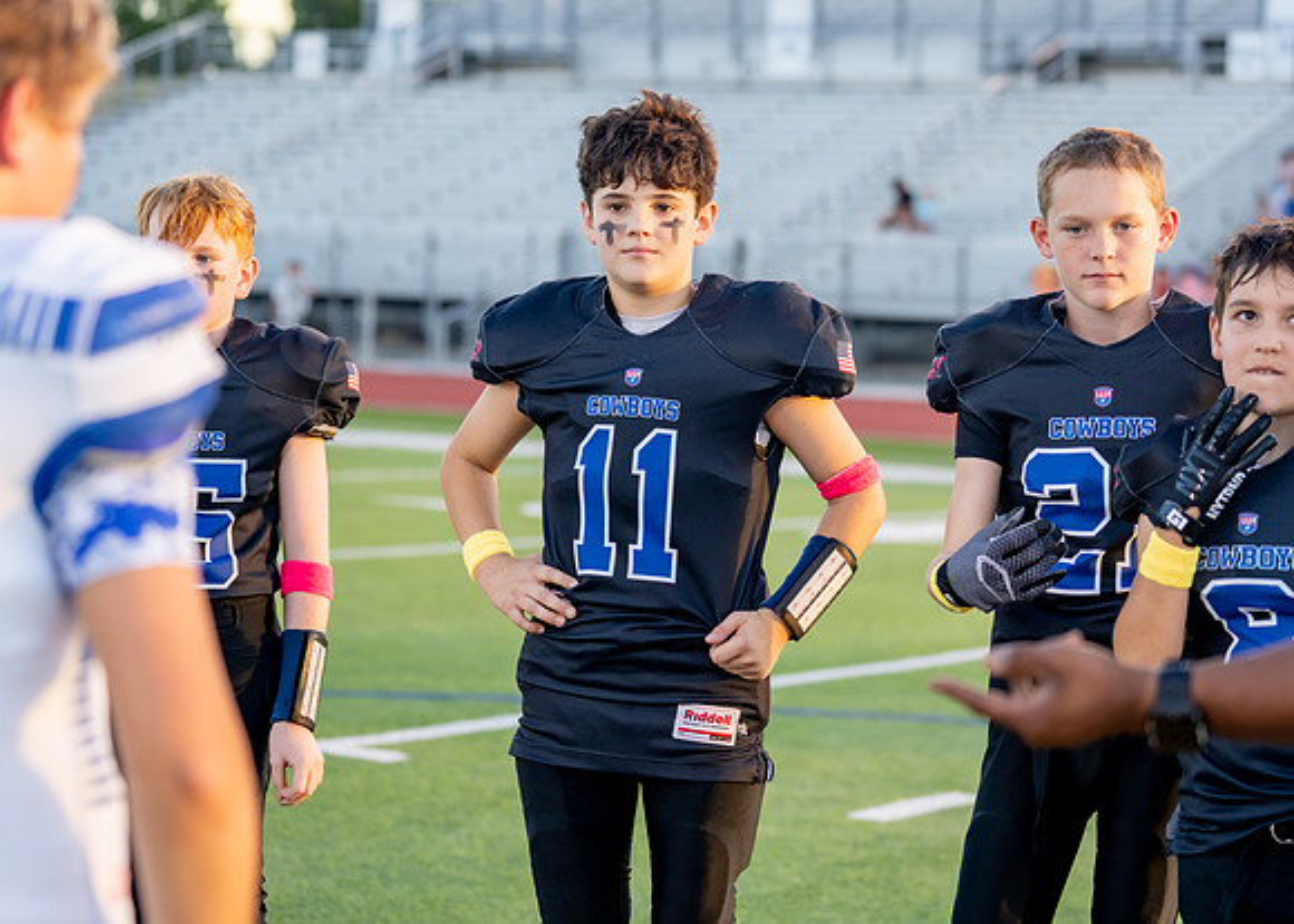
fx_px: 3412
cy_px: 355
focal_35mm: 93
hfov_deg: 21.5
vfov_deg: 15.4
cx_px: 664
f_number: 2.8
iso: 320
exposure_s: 1/640
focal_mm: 70
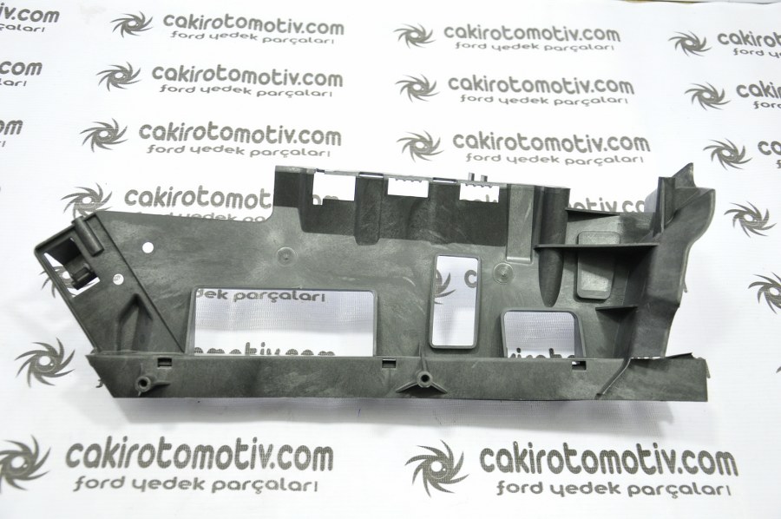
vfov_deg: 29.8
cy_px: 260
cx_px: 390
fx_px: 975
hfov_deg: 43.6
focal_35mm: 45
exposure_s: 1/50
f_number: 4.5
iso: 900
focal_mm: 30
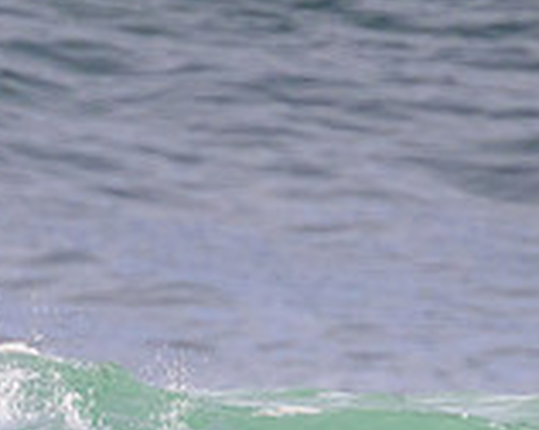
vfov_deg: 0.6
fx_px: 43974
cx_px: 65
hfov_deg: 0.7
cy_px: 640
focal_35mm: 2760
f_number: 11
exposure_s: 1/2000
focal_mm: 800
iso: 2000
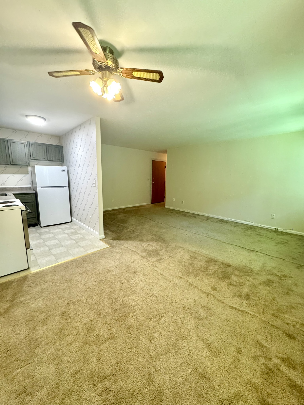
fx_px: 164
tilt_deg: -10.0
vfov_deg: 102.1
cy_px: 202
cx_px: 152
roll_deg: -0.6
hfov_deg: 85.7
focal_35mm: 14
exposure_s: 1/60
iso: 400
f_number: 2.2
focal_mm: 2.22
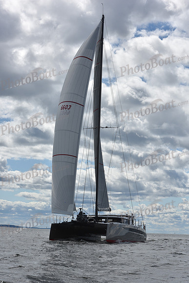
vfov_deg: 28.8
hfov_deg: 19.5
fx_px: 551
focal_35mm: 70
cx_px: 94
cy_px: 142
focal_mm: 70
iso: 250
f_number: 11
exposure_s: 1/1000
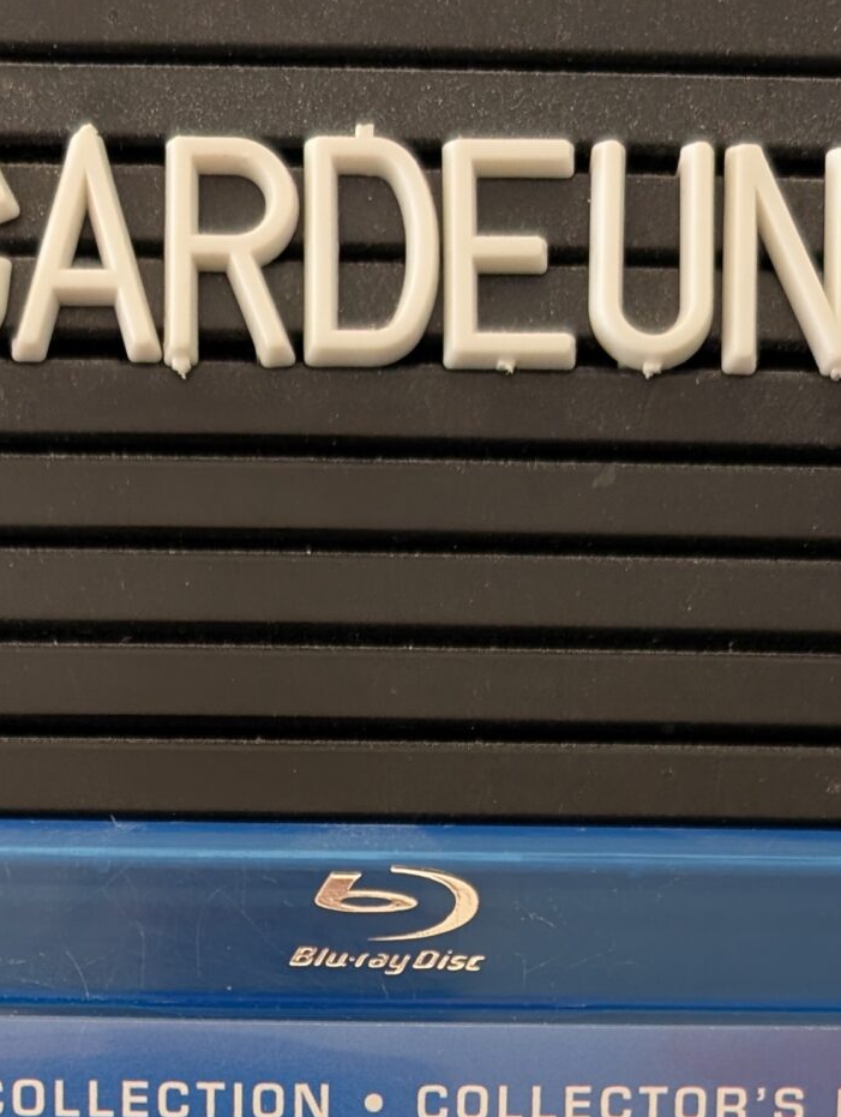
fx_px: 2133
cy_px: 1377
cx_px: 334
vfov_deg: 25.9
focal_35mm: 66
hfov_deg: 22.3
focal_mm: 6.9
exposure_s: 1/206
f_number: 1.68
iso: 496
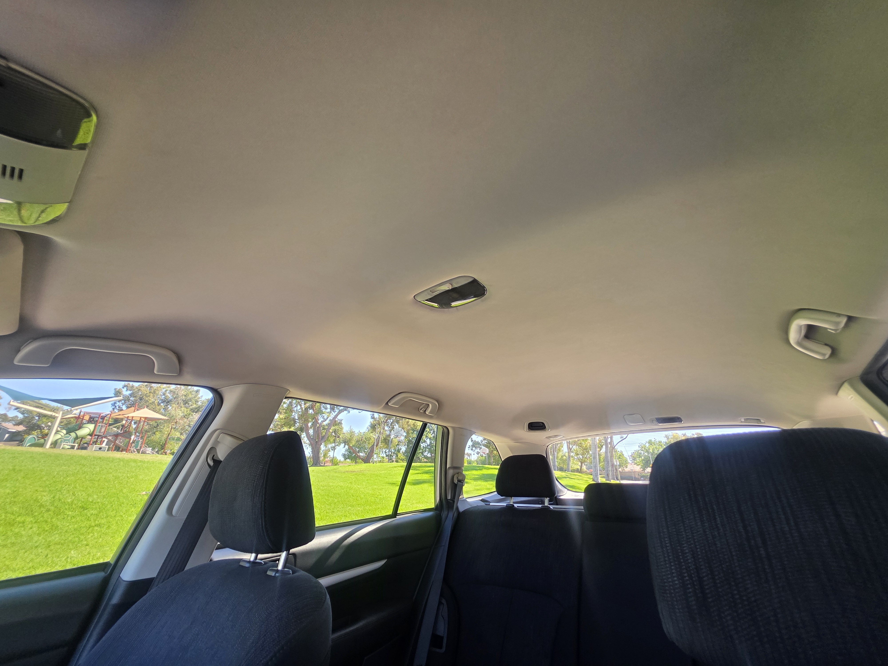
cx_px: 444
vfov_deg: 89.9
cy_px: 333
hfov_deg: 106.2
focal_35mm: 13
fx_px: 333
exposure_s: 1/120
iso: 160
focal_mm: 2.2
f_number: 1.9
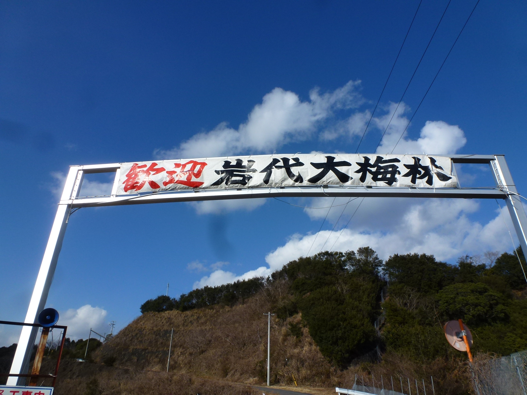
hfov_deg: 71.6
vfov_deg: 56.8
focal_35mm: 24
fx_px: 365
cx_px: 264
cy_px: 198
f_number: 4
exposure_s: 1/1300
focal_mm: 4.3
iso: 100
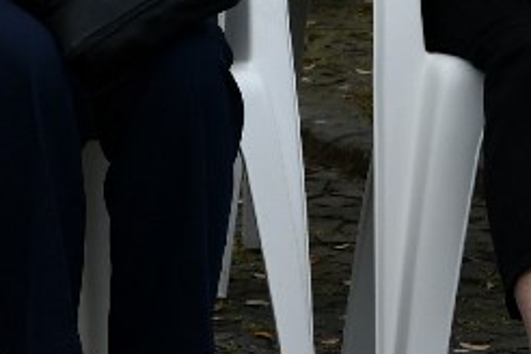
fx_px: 6445
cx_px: -24
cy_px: -37
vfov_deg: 3.1
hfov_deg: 4.7
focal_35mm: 437
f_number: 8
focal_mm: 70
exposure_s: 1/250
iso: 140
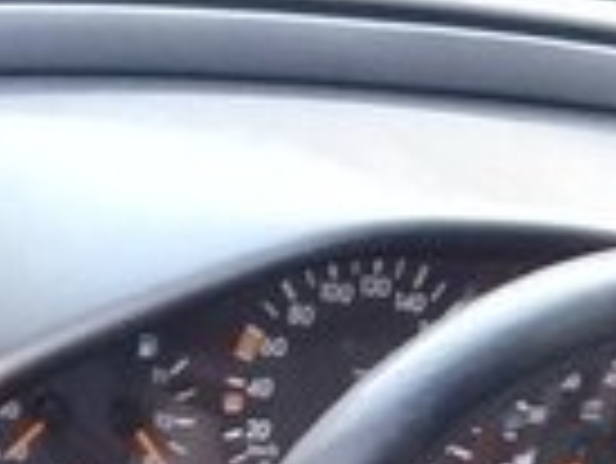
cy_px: 1029
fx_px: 2654
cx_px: 598
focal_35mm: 149
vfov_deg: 9.2
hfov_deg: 13.1
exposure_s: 1/33
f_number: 2.2
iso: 125
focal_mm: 3.3
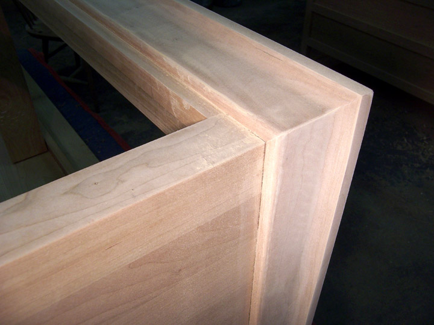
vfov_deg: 42.9
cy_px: 162
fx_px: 414
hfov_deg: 55.4
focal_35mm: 33
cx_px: 217
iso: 80
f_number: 3.4
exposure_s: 1/45
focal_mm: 5.5
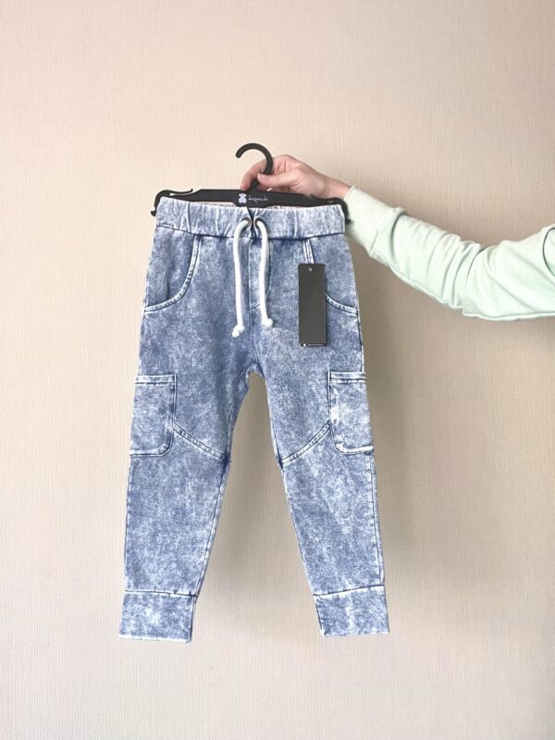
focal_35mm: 30
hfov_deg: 46.8
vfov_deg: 60.0
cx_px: 278
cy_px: 370
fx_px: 641
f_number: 2.2
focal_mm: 2.71
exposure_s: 1/60
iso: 125
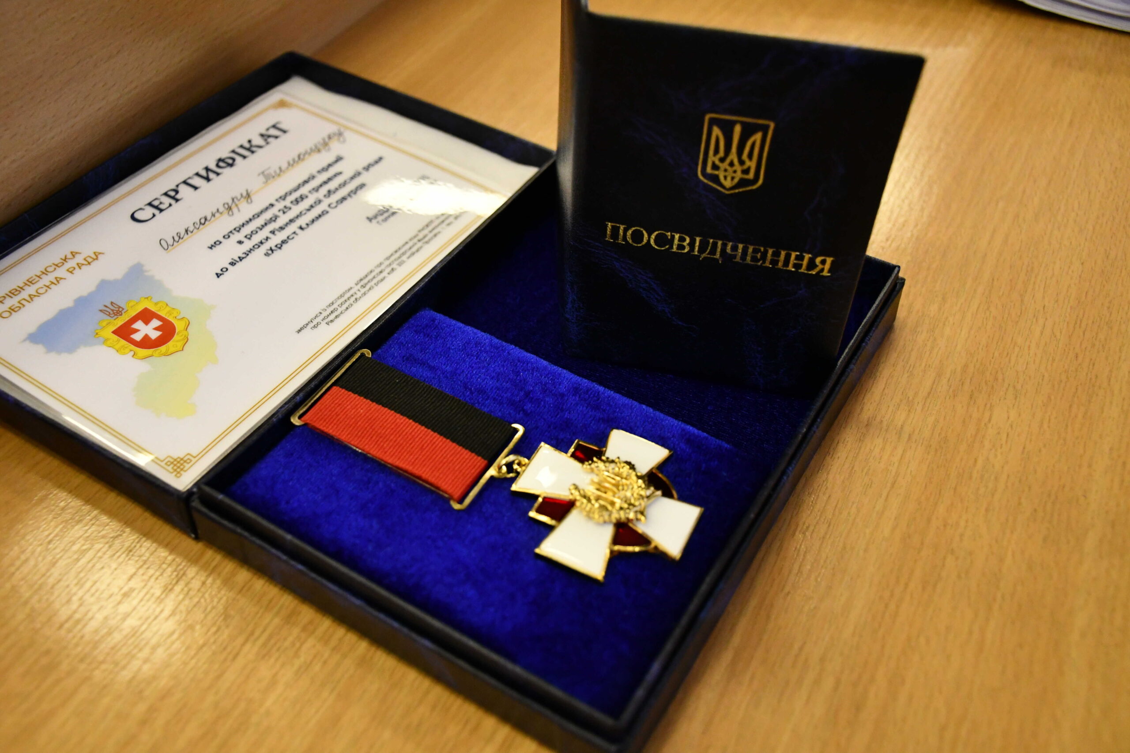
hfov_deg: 53.1
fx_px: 1130
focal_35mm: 36
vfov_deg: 36.9
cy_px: 376
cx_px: 565
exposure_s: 1/125
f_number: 3.8
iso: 2800
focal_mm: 24
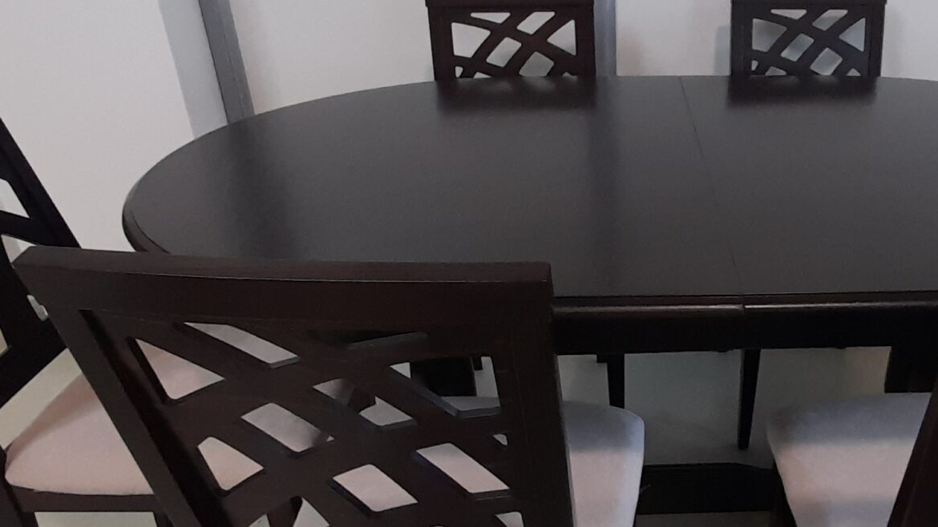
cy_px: 262
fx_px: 771
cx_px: 661
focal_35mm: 31
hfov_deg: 60.4
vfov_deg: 37.8
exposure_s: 1/50
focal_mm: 1.42
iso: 160
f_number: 2.2
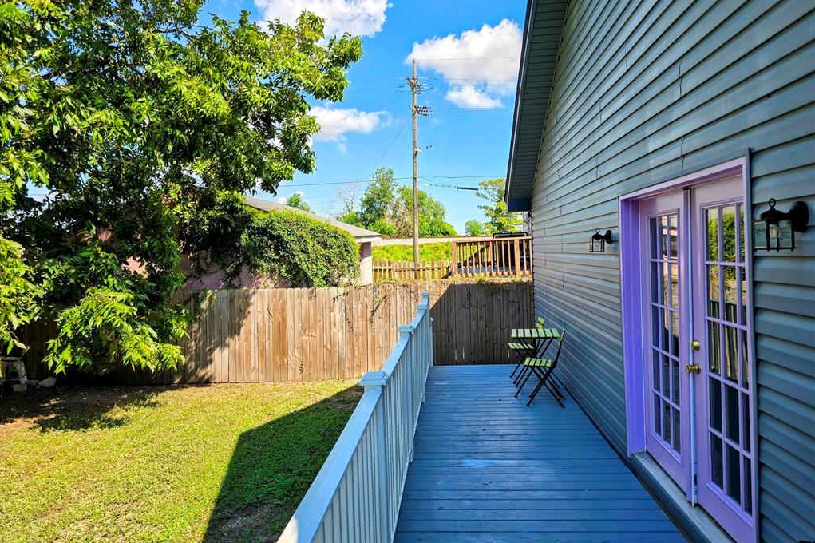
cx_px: 407
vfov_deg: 53.1
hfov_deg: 73.8
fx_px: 543
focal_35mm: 24
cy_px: 252
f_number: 1.7
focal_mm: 6.3
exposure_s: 1/432
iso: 12
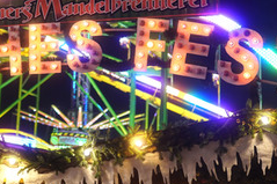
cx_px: 90
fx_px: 654
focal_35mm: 85
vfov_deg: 15.9
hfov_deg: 23.8
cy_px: 31
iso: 640
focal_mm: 30
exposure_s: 1/500
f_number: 1.4
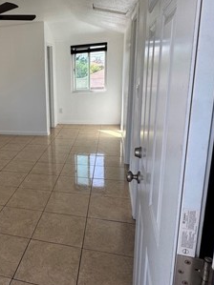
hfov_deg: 42.5
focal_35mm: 30
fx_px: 247
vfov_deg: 59.9
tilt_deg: -13.9
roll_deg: +3.8
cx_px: 17
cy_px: 129
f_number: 2.2
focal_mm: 2.22
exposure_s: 1/205
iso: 40
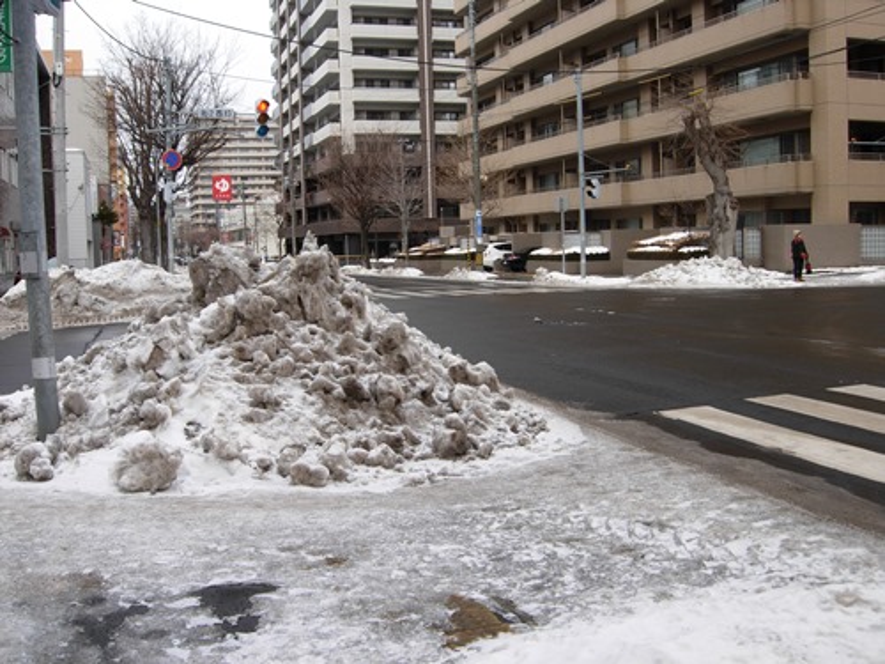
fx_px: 920
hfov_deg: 51.4
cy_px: 332
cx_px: 442
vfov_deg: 39.7
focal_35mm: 36
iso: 50
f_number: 4.3
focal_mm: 7.5
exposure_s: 1/140
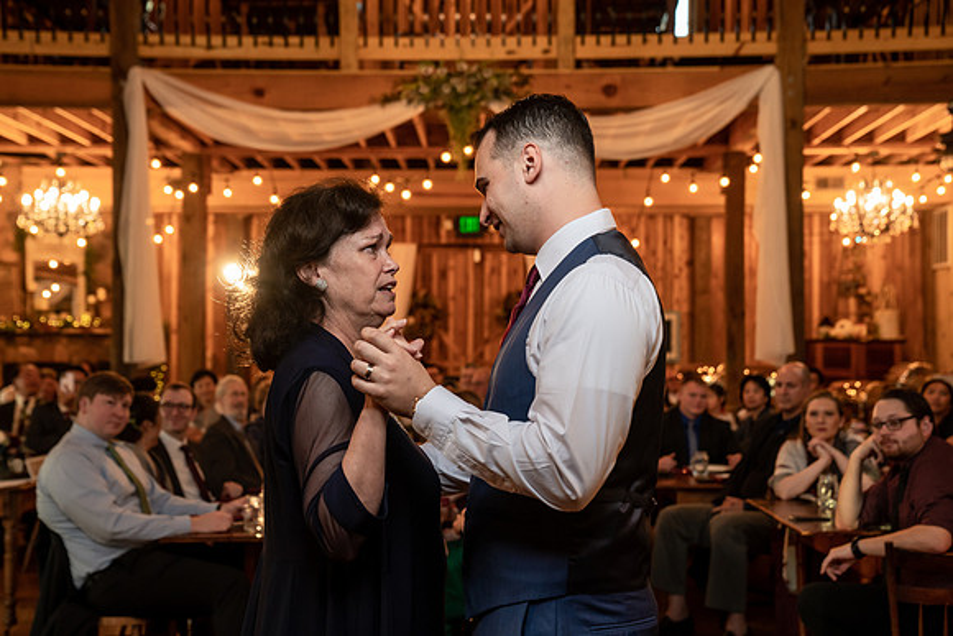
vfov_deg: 26.0
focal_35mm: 52
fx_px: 1377
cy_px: 318
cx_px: 476
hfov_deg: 38.2
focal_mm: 52
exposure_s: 1/100
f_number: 4
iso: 2000
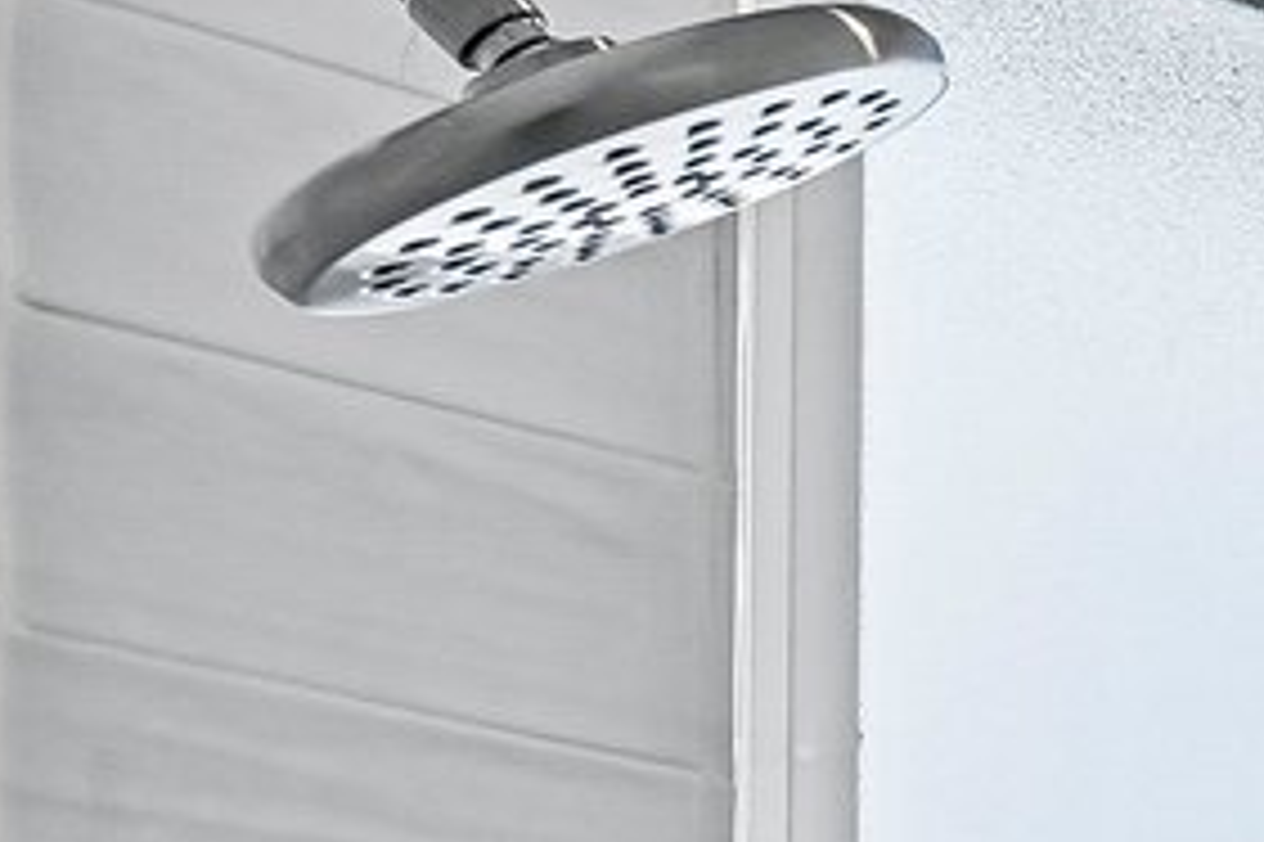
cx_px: 3967
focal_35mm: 102
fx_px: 3579
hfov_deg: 10.9
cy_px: 2299
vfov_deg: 10.6
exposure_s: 1/25
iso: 100
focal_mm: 14
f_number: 8
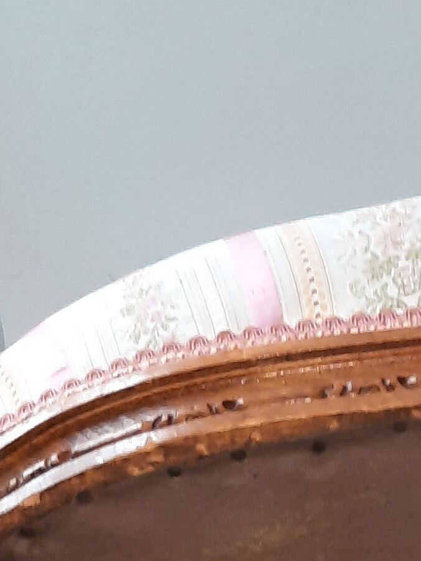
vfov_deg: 15.8
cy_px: 927
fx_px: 1800
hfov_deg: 12.4
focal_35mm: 111
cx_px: 700
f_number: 2
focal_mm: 4.6
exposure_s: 1/50
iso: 250
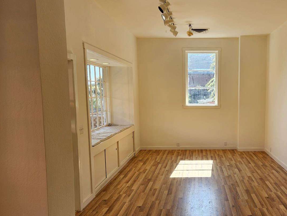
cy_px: 122
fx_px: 265
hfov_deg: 55.3
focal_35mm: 32
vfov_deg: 44.1
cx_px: 198
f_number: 1.8
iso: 25
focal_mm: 5.4
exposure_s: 1/157
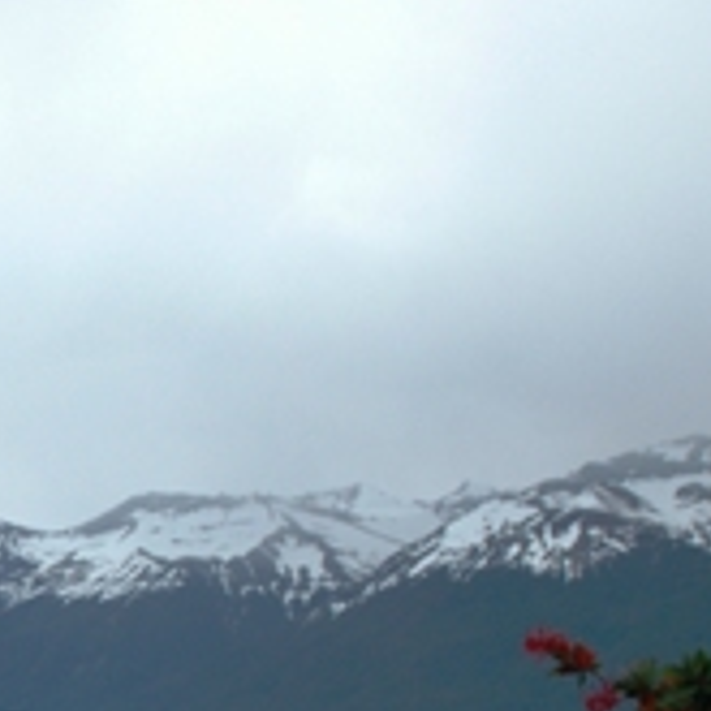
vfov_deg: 13.9
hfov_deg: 13.6
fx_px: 2873
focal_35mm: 124
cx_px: -233
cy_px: 672
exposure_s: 1/400
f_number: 10
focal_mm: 25
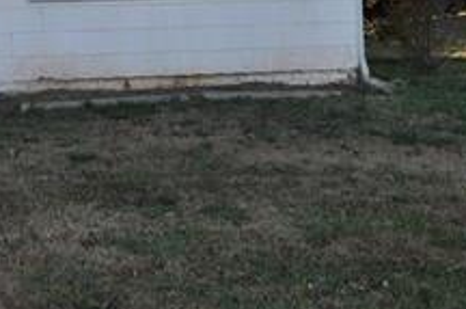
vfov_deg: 16.3
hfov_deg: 23.3
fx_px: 1033
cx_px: -91
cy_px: -62
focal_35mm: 80
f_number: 7.1
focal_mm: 18
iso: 200
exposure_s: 1/200
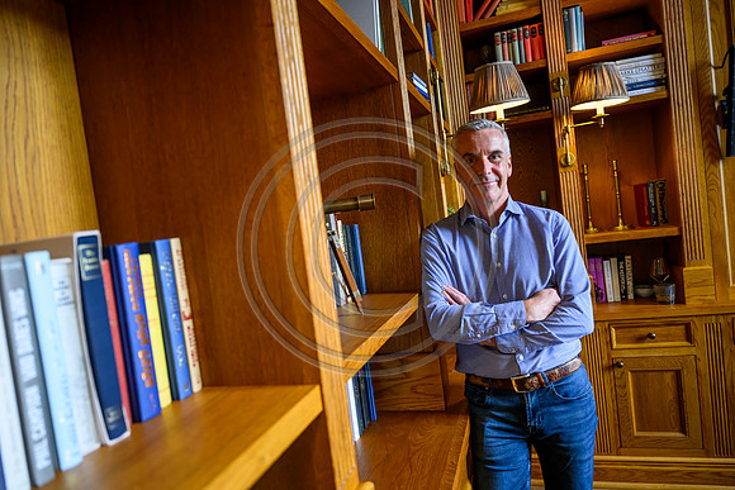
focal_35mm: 24
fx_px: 490
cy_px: 245
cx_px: 368
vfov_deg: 53.2
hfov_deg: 73.7
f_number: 2.8
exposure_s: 1/125
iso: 1600
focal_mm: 24
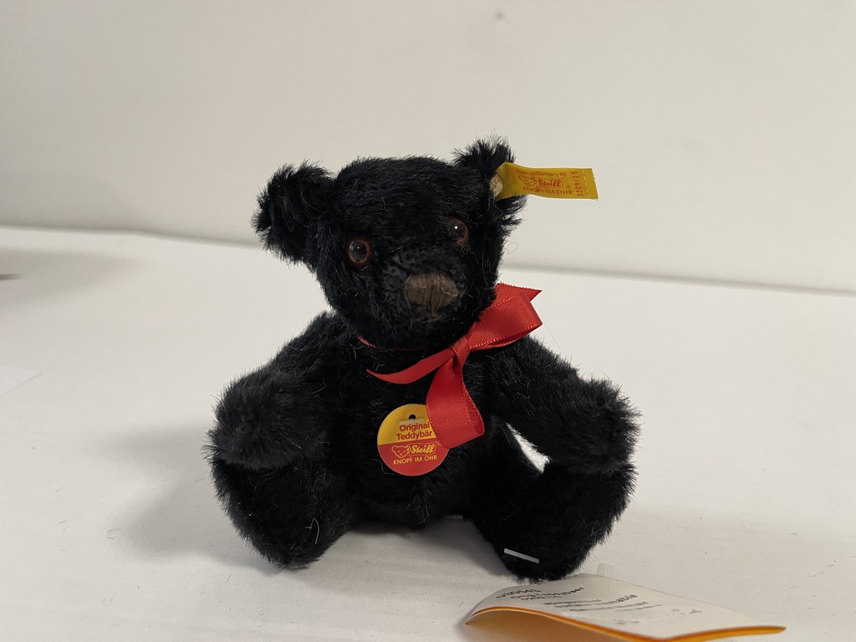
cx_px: 428
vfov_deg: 54.9
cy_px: 321
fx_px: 618
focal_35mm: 25
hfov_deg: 69.4
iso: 100
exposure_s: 1/50
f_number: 1.6
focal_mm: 5.1
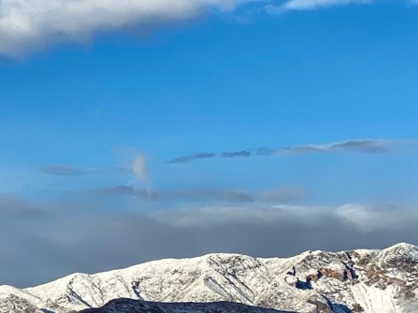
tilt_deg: +6.8
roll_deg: +0.4
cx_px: -87
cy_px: 130
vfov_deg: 8.0
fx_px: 2245
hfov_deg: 10.5
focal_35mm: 186
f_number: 2
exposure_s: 1/1295
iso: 20
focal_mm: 6
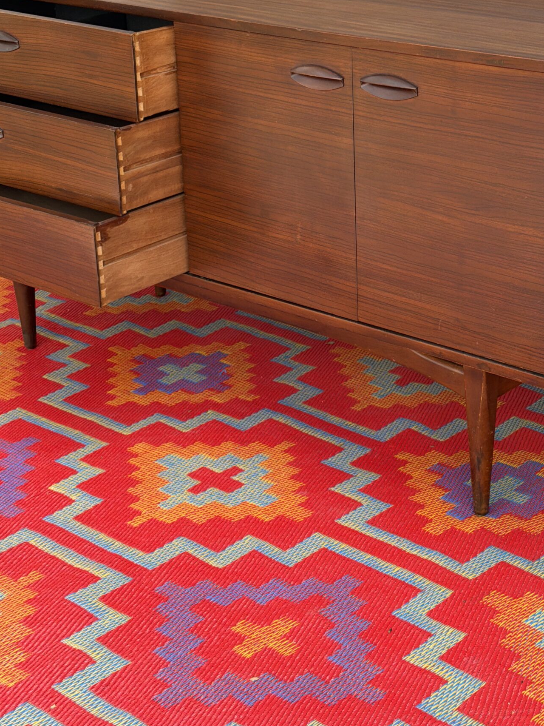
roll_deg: +0.7
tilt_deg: -15.4
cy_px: 243
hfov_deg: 20.4
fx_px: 1509
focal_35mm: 72
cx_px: 318
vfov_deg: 26.9
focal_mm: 6.76
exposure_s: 1/249
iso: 64
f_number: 1.78
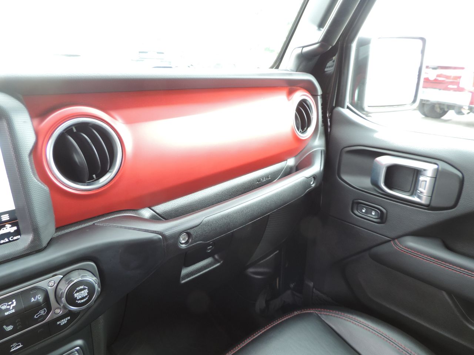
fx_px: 329
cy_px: 178
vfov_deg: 56.8
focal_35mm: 24
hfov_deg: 71.6
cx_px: 237
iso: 160
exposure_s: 1/30
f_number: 3
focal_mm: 4.3
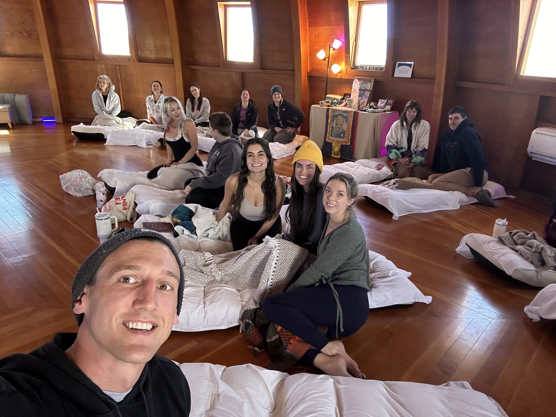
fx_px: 369
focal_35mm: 23
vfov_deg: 58.9
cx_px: 278
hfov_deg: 73.9
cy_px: 208
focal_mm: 2.69
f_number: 1.9
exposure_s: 1/40
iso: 250
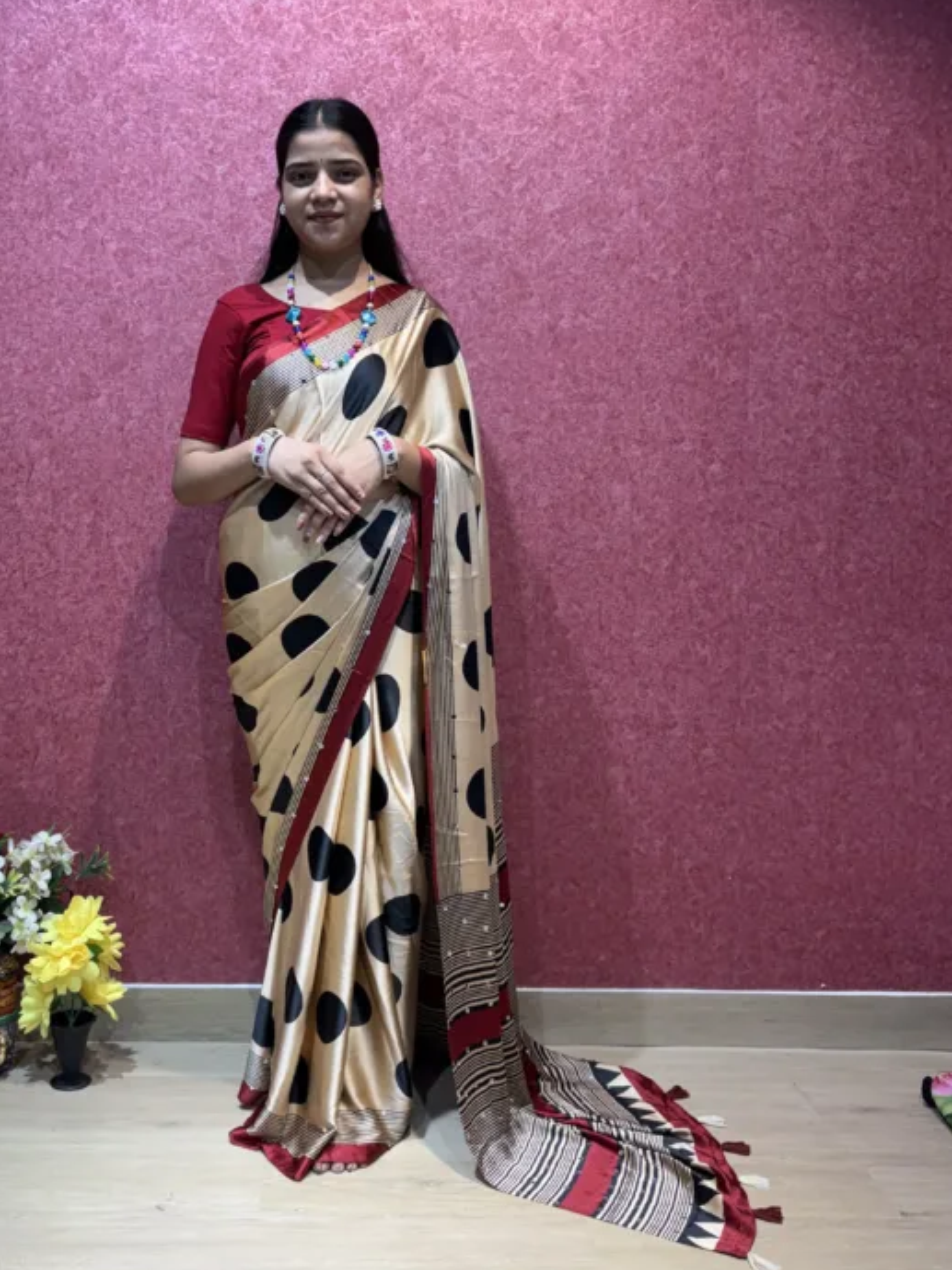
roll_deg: -0.4
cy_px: 635
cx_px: 355
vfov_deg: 53.9
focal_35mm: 34
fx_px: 1246
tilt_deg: -4.3
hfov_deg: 41.5
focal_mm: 5.96
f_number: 1.6
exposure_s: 1/100
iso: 50
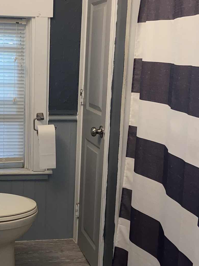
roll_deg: -0.7
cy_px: 148
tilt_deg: -10.4
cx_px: 44
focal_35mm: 58
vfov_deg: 33.2
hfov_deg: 24.9
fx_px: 444
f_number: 1.8
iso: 80
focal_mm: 4.25
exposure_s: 1/15
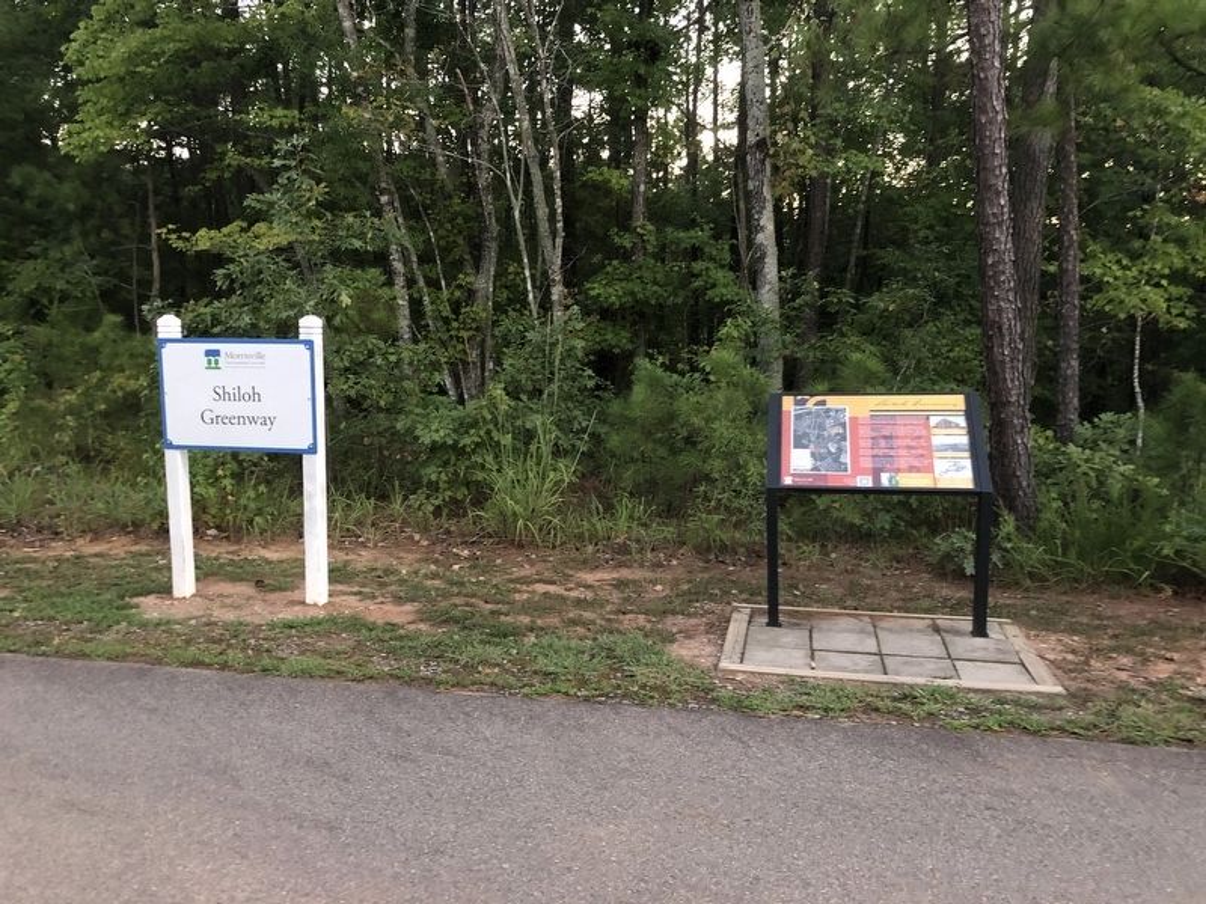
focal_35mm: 28
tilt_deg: -9.3
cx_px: 603
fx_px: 976
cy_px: 452
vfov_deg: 49.7
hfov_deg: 63.4
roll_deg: -0.7
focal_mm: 4
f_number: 1.8
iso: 100
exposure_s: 1/6
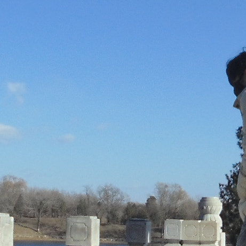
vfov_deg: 17.0
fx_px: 820
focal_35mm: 102
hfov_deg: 17.1
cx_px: 128
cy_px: 64
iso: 80
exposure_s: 1/125
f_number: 11.5
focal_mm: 4.6
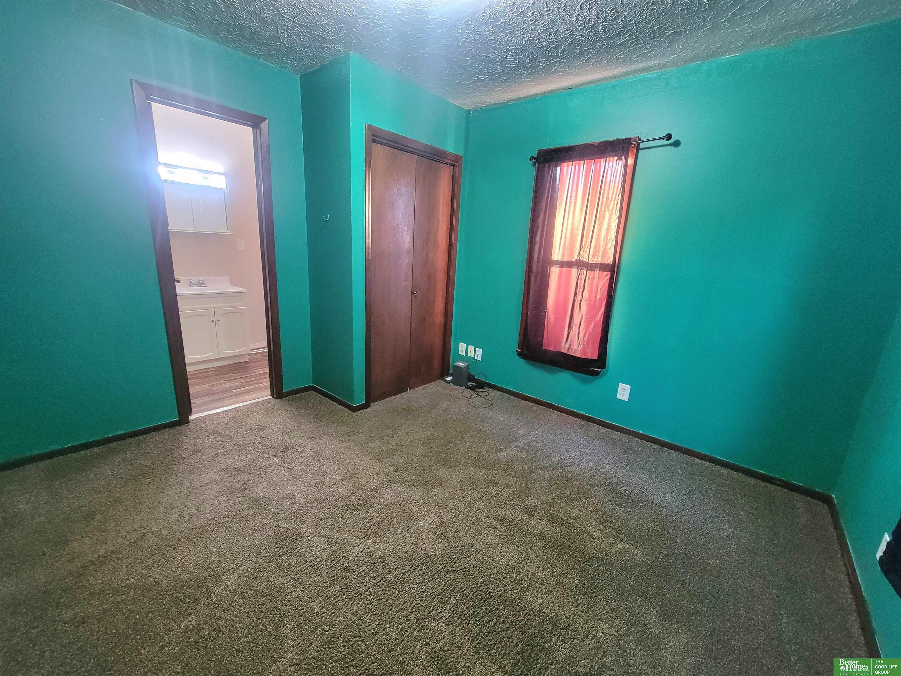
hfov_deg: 106.2
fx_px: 338
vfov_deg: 89.9
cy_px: 338
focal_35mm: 13
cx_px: 450
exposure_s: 1/24
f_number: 2.2
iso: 800
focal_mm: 2.2
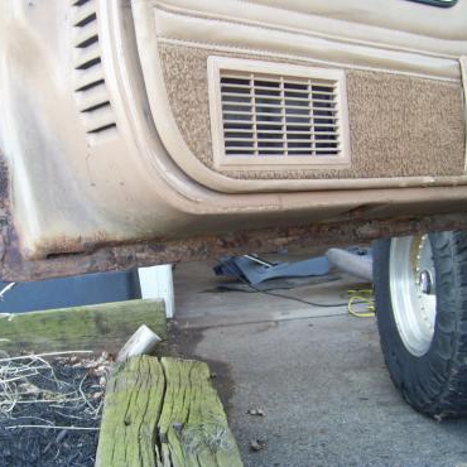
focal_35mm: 43
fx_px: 656
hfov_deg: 39.2
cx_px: 220
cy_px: 235
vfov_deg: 39.2
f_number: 2.8
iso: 73
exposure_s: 1/30
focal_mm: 5.85
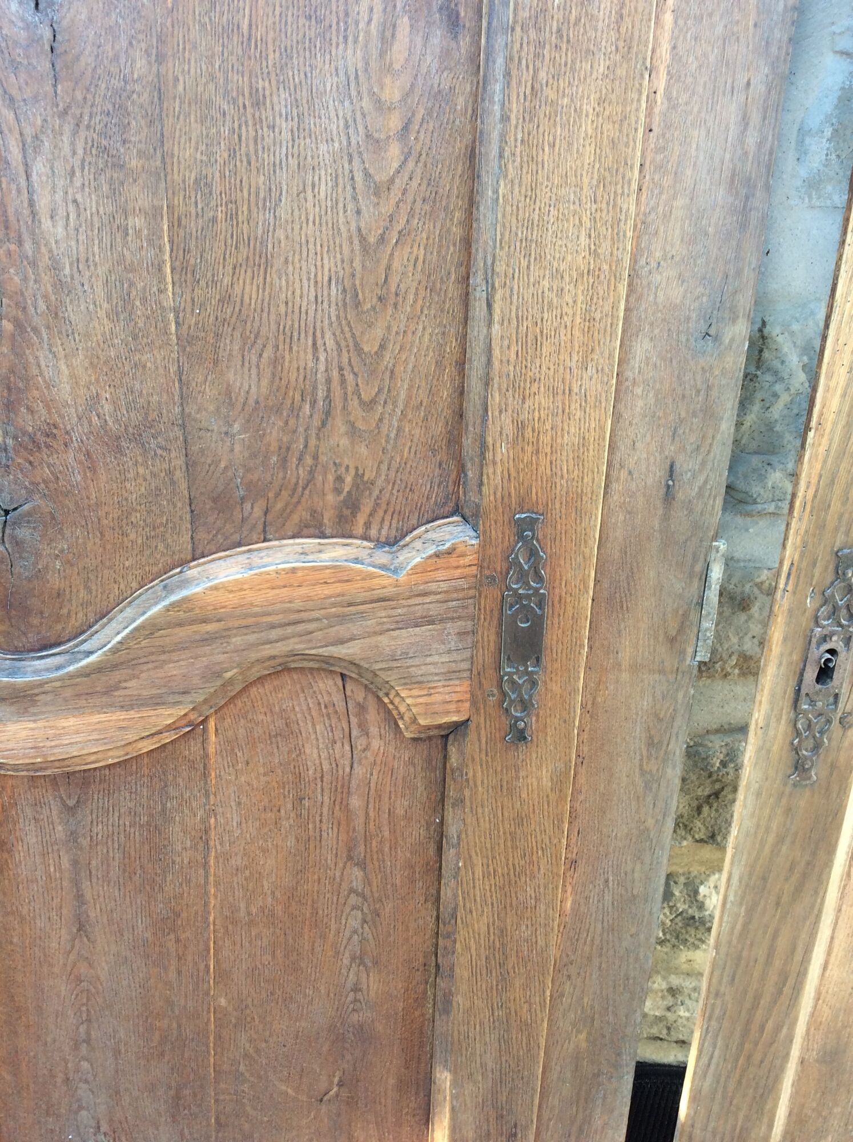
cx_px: 426
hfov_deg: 44.1
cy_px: 571
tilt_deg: -33.8
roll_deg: -2.9
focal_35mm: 32
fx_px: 1054
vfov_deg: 56.9
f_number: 2.4
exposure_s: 1/25
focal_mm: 3.3
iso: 32
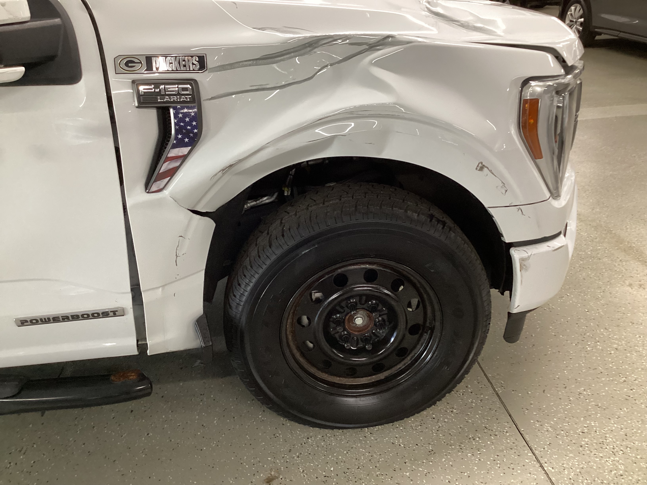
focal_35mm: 31
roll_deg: +2.7
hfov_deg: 58.4
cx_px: 324
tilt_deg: -27.8
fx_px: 579
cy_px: 242
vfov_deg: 45.4
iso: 250
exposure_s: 1/60
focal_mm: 3.3
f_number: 2.4
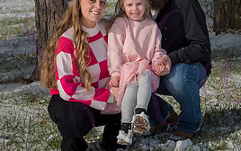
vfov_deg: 7.7
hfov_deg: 12.2
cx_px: 133
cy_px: 23
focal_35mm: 171
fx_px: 1124
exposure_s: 1/1250
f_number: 13
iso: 640
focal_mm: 100
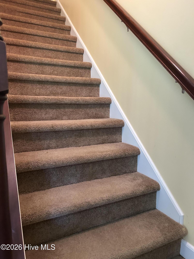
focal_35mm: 26
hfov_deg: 53.1
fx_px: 194
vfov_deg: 67.3
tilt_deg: -8.4
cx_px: 97
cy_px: 130
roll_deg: -1.6
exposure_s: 1/60
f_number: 1.5
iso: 320
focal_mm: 5.7
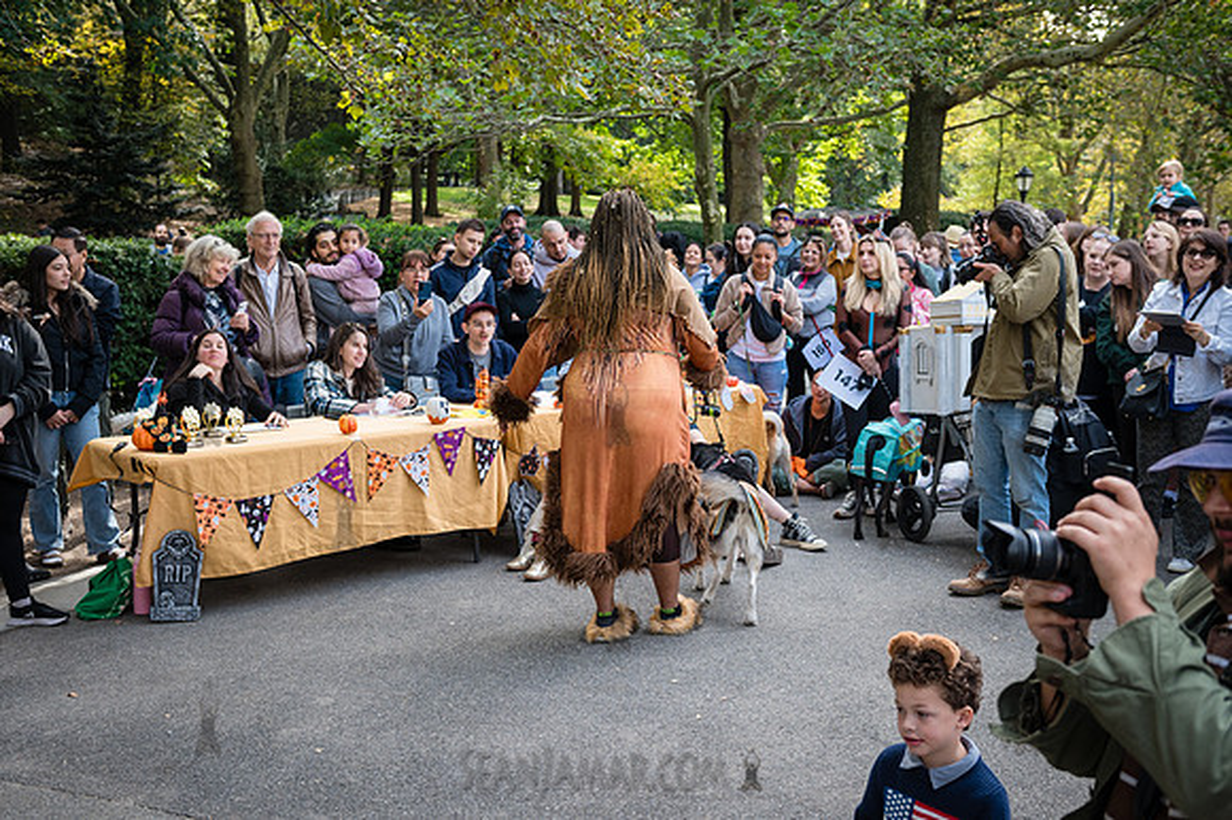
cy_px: 410
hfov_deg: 48.5
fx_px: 1368
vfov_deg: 33.4
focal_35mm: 40
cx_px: 616
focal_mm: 40
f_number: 4
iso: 1000
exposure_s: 1/800
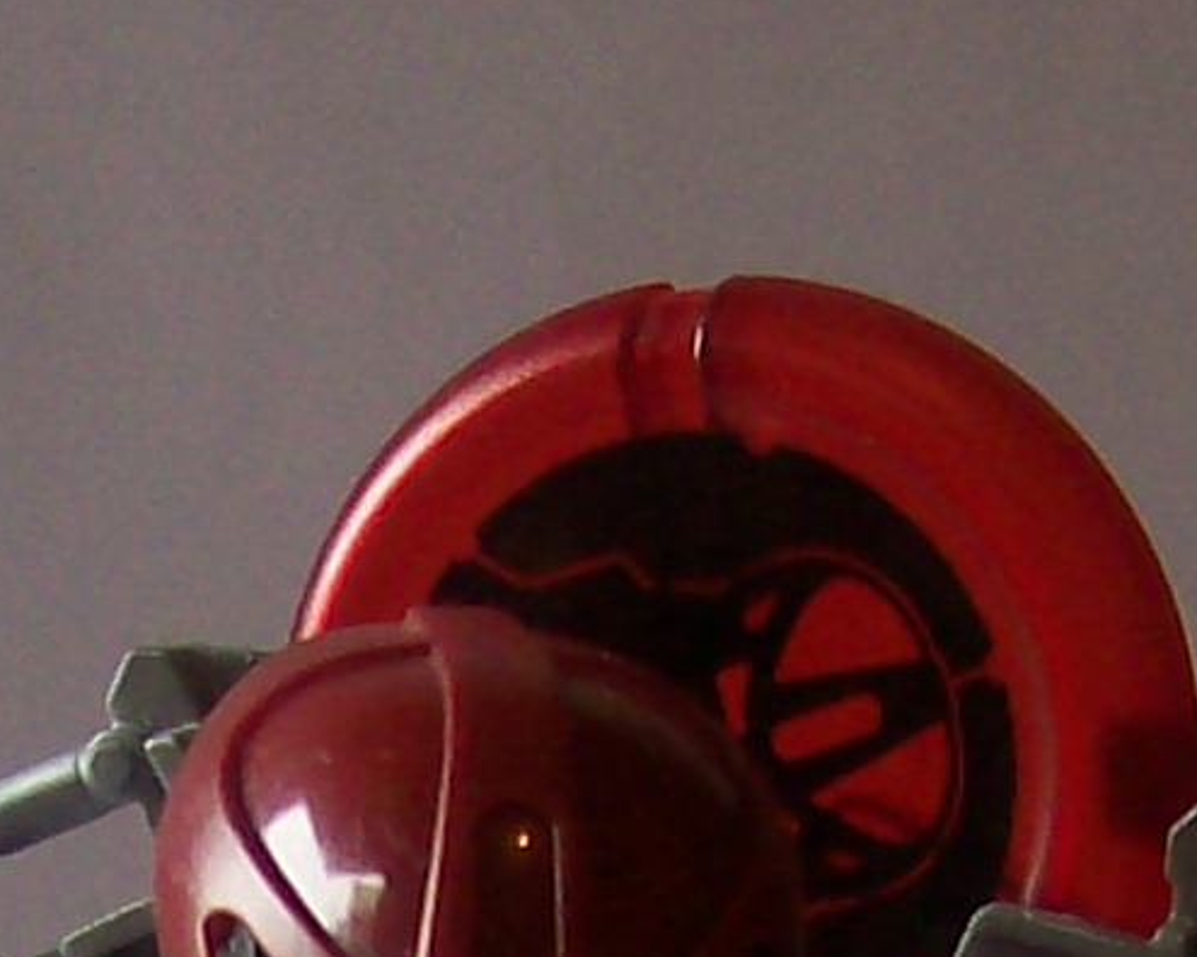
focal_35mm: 218
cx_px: 133
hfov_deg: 8.8
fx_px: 7723
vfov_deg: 6.6
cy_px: 2576
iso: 80
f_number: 2.7
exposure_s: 1/60.8
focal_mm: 6
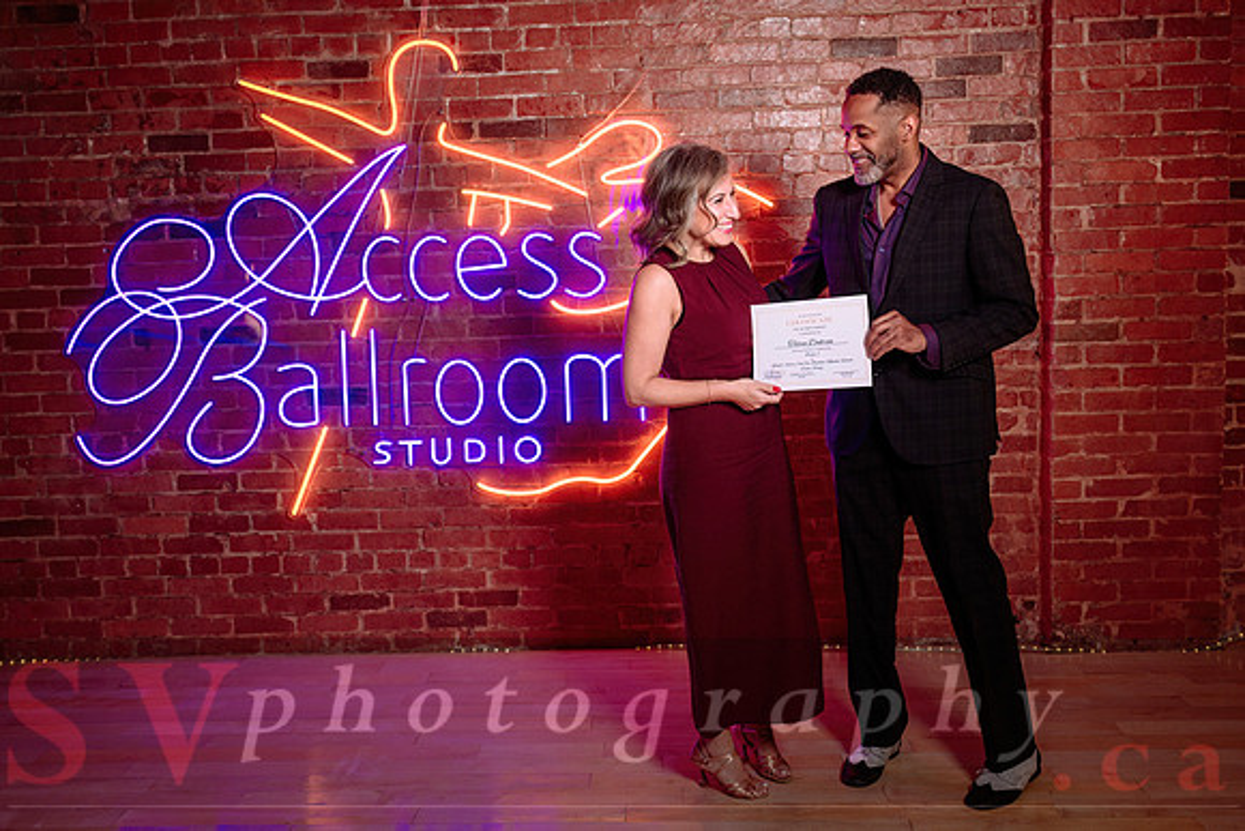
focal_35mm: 36
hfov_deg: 53.2
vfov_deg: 36.9
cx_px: 623
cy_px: 384
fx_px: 1243
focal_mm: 32
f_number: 3.2
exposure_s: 1/200
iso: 500
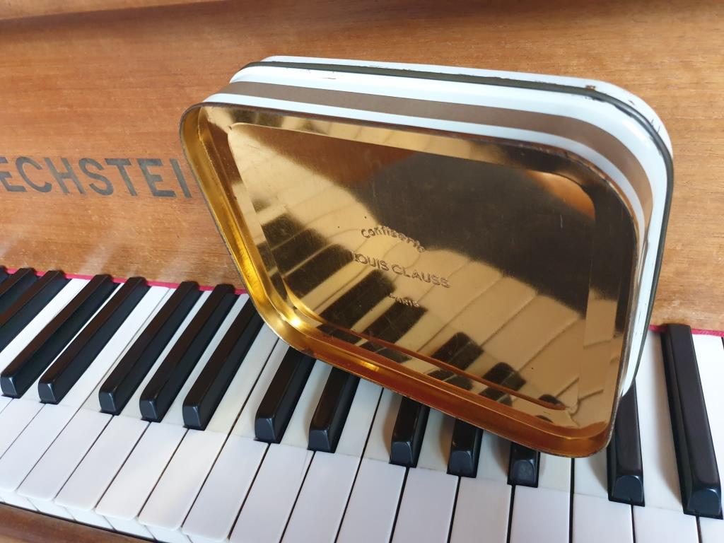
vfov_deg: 53.1
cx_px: 362
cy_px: 272
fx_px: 544
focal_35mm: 26
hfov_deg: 67.3
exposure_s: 1/20
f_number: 1.5
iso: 320
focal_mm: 4.3
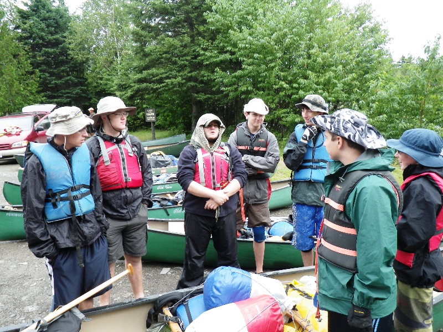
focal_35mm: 28
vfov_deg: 49.7
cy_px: 166
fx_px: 358
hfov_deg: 63.4
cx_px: 222
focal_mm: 5
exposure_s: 1/100
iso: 80
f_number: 3.5
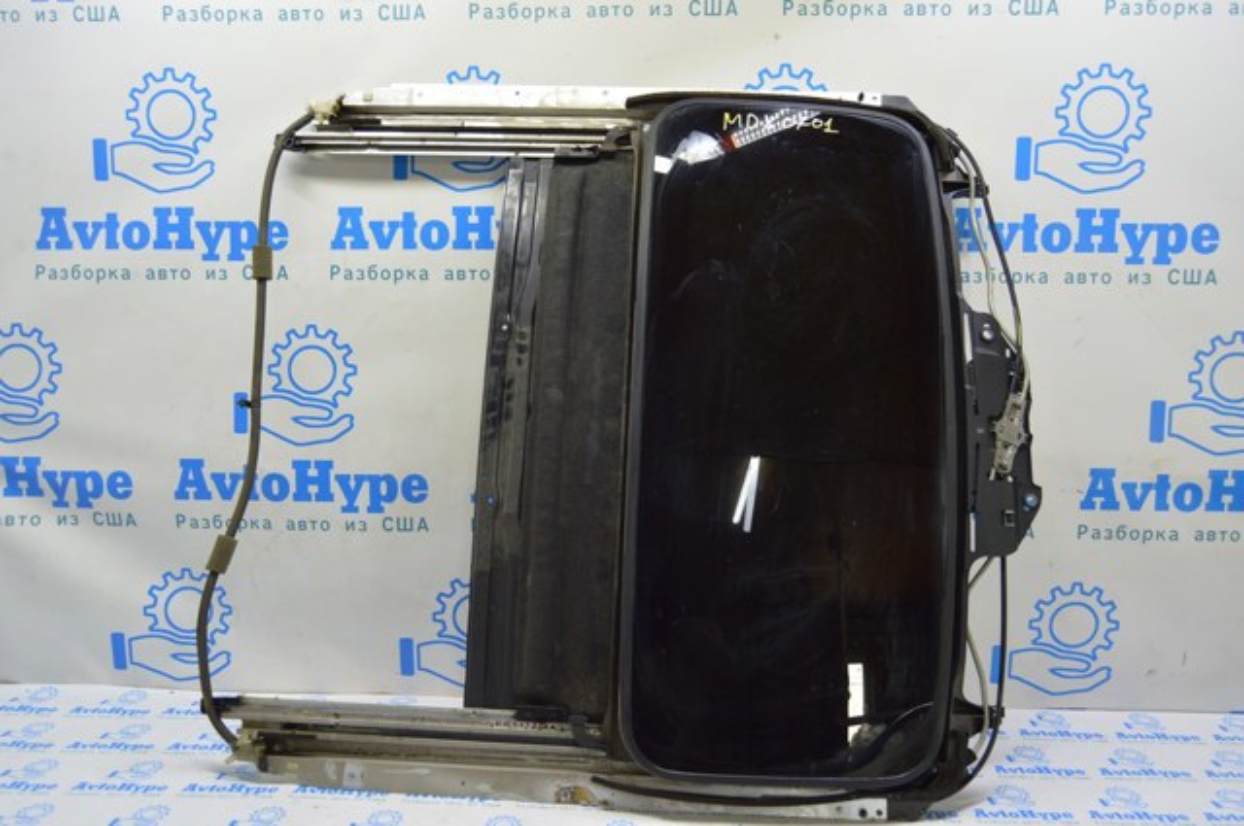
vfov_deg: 47.8
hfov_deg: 67.4
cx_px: 622
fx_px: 932
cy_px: 413
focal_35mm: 27
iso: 400
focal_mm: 18
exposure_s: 1/20
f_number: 5.6
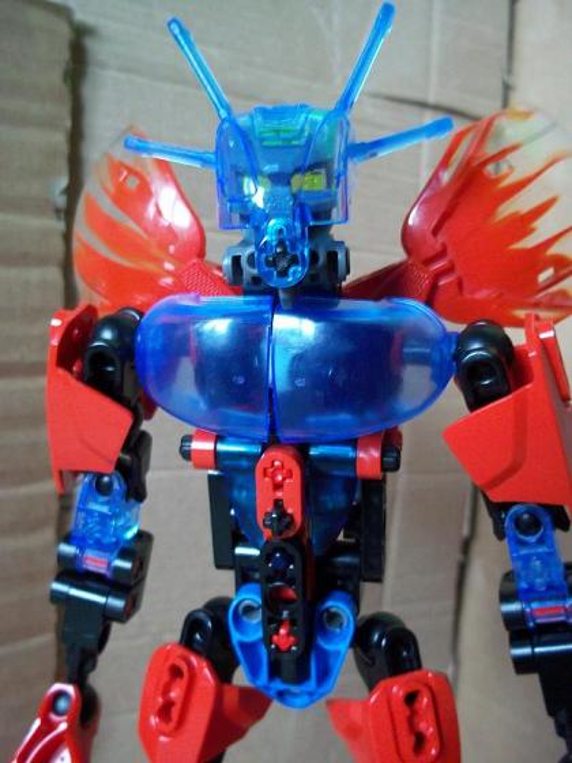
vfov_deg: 51.4
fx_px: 793
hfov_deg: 39.7
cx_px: 286
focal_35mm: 36
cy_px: 382
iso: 311
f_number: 3.1
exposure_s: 1/8
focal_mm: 6.5
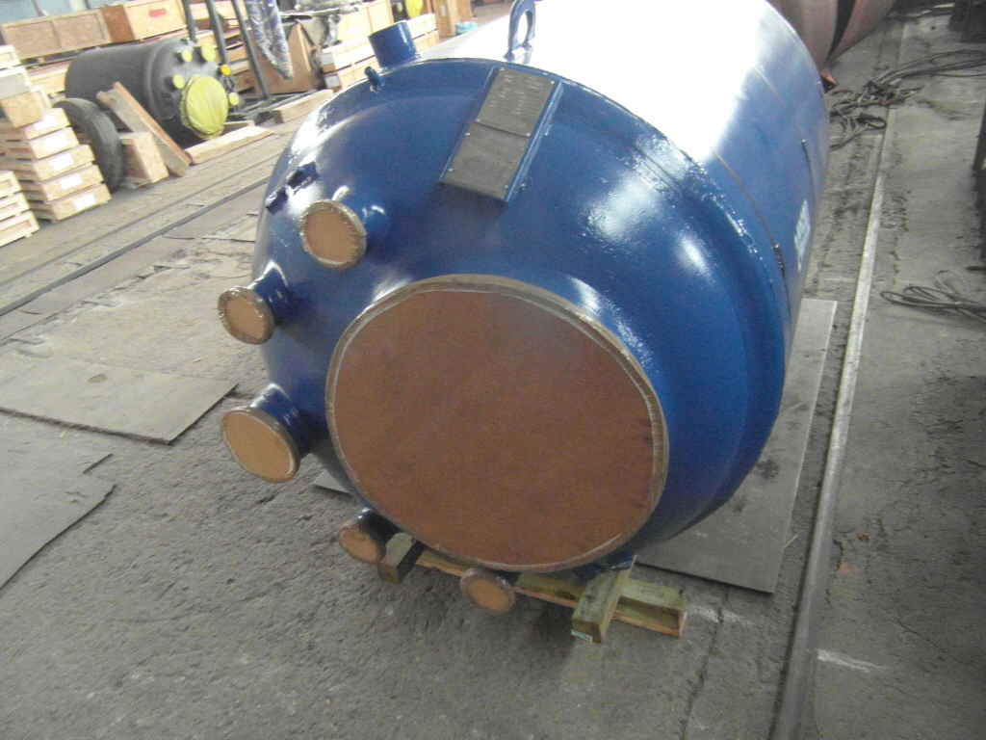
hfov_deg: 71.6
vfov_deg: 56.8
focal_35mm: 24
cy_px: 370
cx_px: 493
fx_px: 684
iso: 800
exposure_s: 1/20
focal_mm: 4
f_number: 3.2
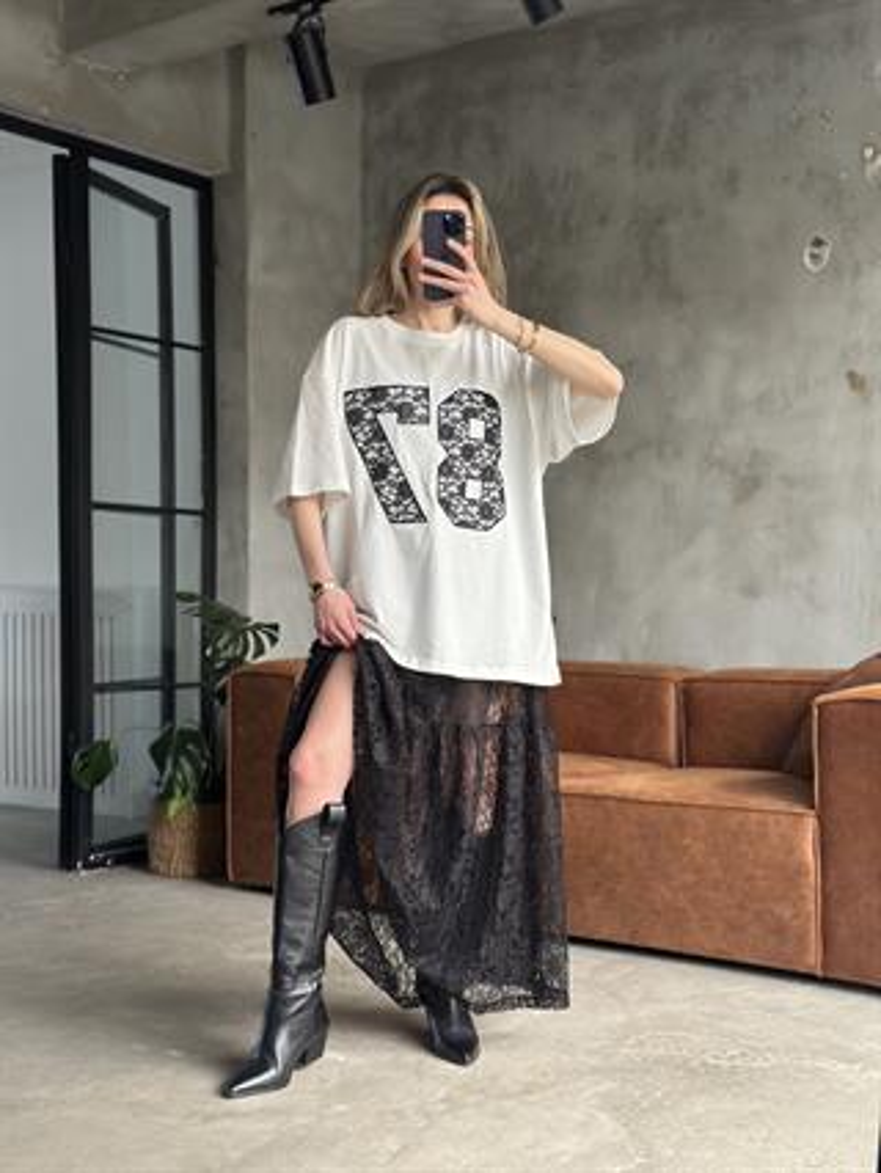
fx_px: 1627
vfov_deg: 39.6
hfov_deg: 30.3
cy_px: 586
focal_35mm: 48
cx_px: 440
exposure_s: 1/60
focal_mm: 6.86
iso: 160
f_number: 1.78
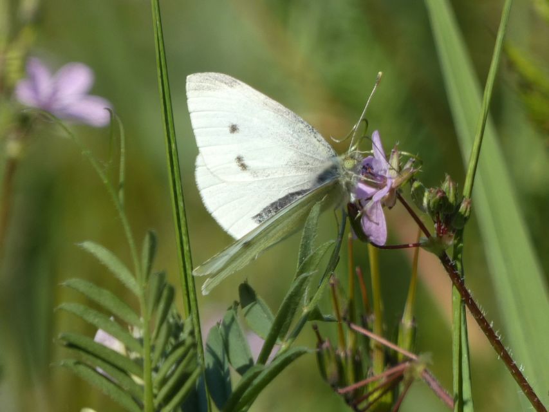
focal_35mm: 1033
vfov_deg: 1.4
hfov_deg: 1.9
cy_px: 206
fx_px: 16385
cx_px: 274
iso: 80
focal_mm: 185
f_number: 5.6
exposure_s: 1/200
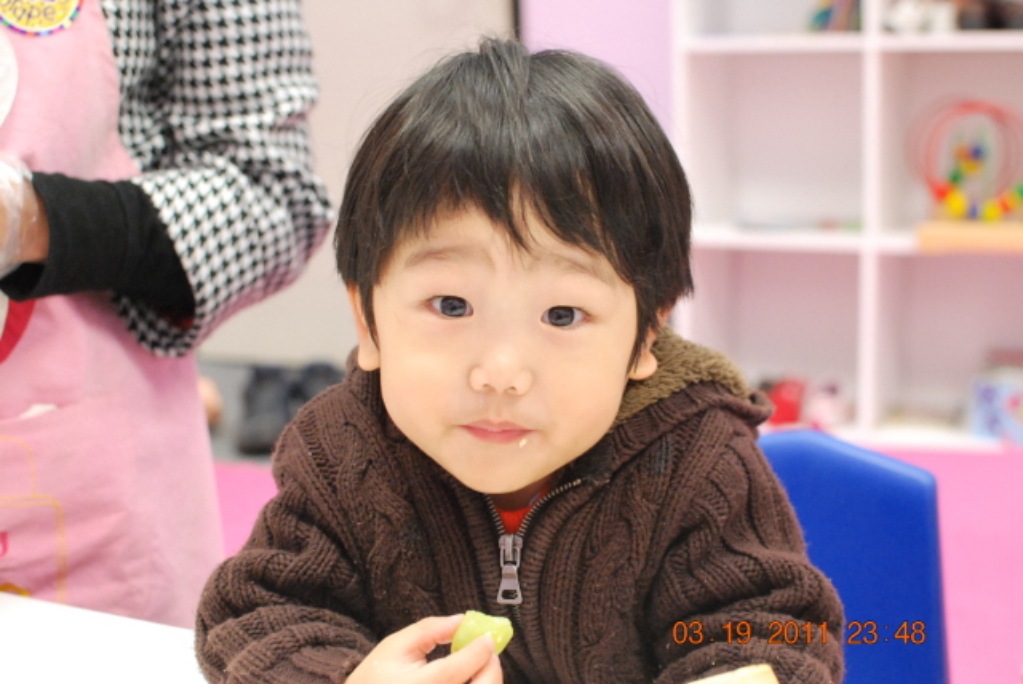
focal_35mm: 52
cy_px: 342
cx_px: 512
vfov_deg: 25.8
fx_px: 1493
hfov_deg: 37.8
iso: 1400
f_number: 3.5
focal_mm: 35
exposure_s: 1/30
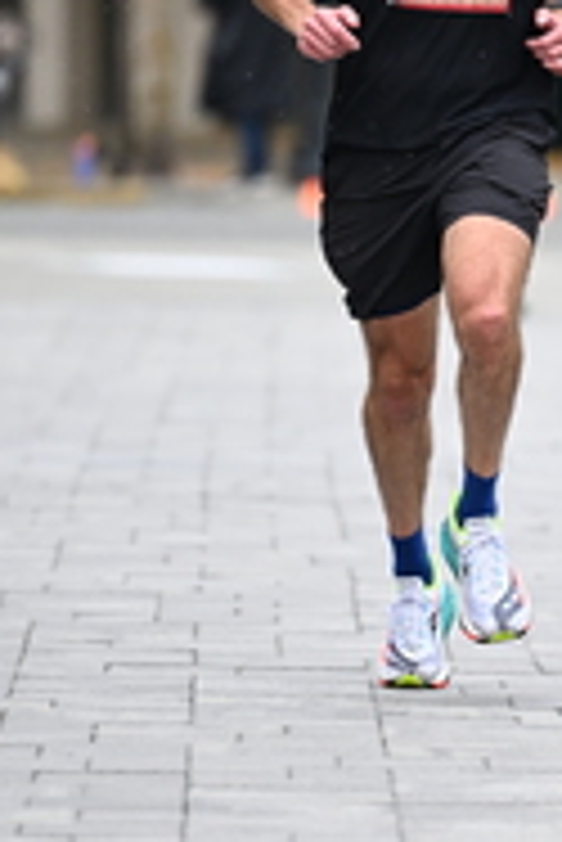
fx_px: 13743
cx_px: 573
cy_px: 414
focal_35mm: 588
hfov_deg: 2.3
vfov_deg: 3.5
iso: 1250
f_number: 2.8
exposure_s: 1/1600
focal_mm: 200
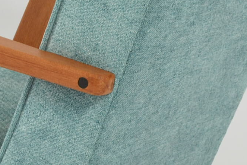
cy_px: 138
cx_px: 2
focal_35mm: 176
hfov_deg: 11.6
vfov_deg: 7.8
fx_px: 1208
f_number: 7.1
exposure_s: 1/60
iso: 400
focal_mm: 26
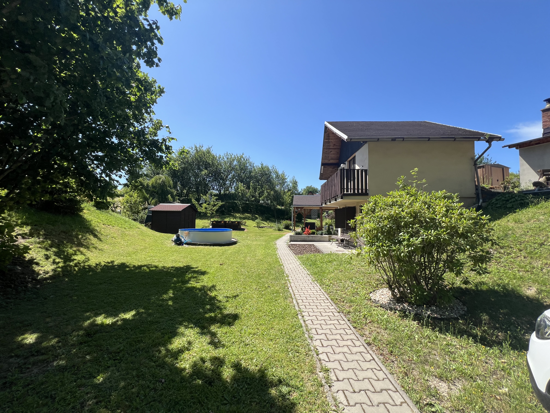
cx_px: 275
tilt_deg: +3.6
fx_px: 207
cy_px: 206
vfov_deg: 89.9
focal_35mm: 13
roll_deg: -0.8
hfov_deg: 106.2
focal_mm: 1.57
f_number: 1.8
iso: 32
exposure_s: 1/1014
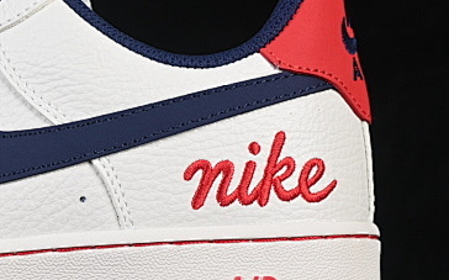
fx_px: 2776
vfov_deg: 5.8
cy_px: 85
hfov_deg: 9.2
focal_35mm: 227
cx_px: -54
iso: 160
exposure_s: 1/80
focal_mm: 50
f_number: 8
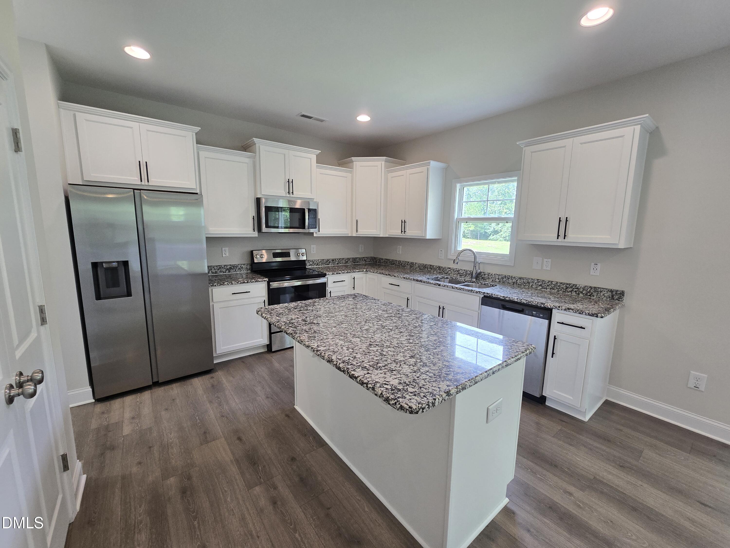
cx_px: 365
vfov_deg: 89.9
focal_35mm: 13
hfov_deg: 106.2
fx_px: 274
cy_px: 274
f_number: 2.2
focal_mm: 2.2
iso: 80
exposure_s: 1/60
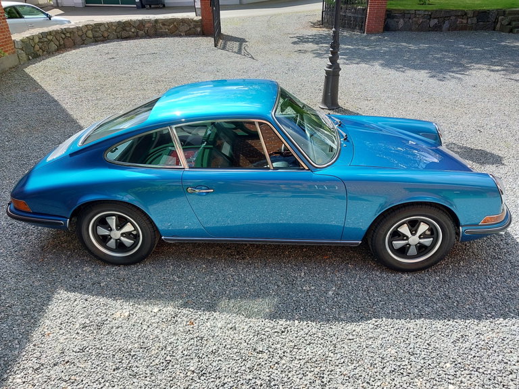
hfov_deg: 65.3
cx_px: 260
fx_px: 405
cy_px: 194
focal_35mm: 27
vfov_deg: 51.4
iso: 20
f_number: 1.8
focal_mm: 4
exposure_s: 1/230
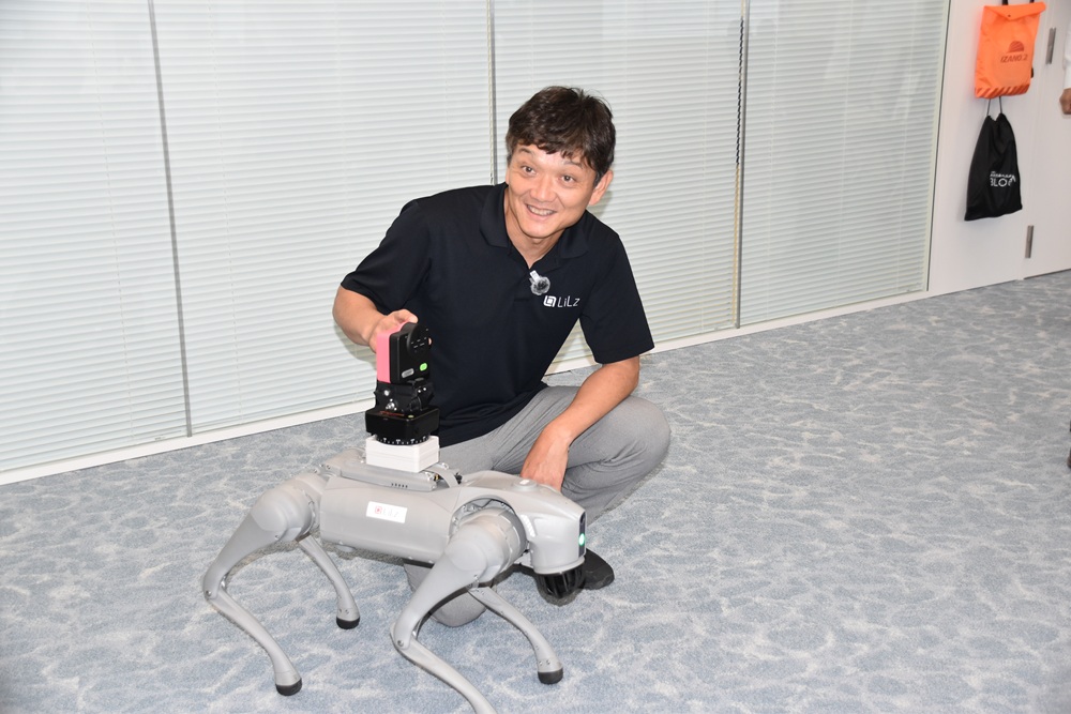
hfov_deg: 41.1
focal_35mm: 48
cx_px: 536
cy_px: 357
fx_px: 1428
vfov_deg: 28.1
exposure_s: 1/125
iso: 800
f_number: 5.6
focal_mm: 32
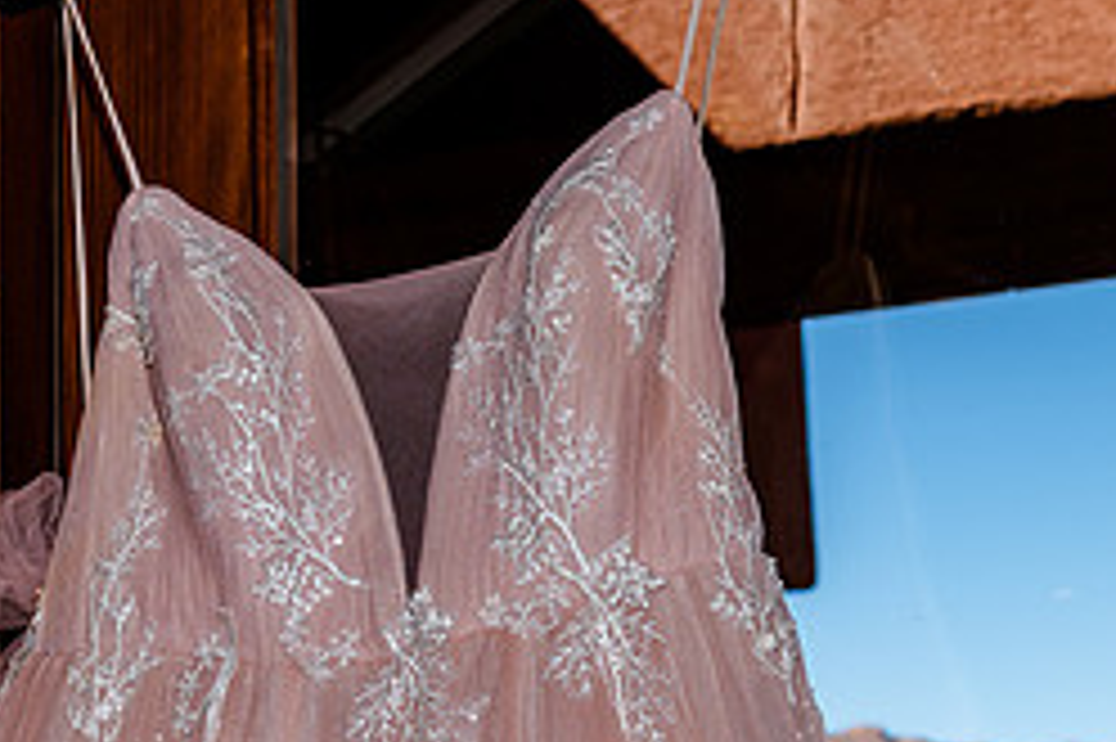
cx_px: 612
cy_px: 553
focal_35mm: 89
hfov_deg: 22.9
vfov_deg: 15.3
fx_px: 2757
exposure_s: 1/320
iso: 200
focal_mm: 38
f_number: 6.3
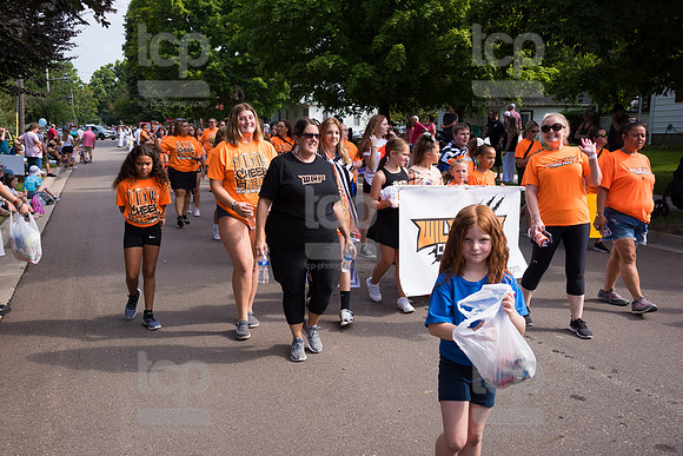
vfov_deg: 38.9
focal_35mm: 34
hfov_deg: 55.8
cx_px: 342
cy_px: 228
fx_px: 645
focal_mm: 34
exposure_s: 1/500
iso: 250
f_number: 6.3
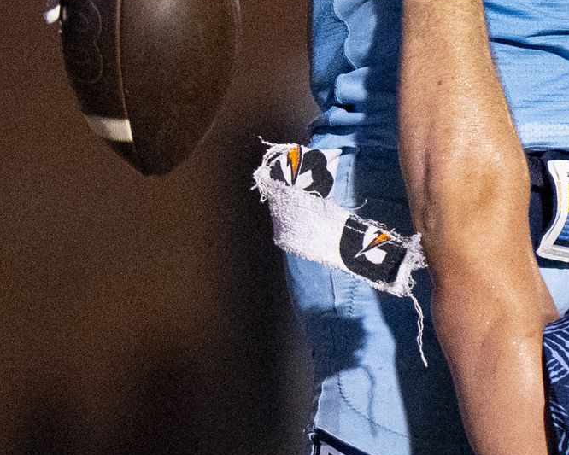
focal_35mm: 1918
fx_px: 32304
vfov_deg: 0.8
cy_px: 70
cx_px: 769
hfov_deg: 1.0
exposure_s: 1/1000
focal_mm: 400
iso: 8000
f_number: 2.8
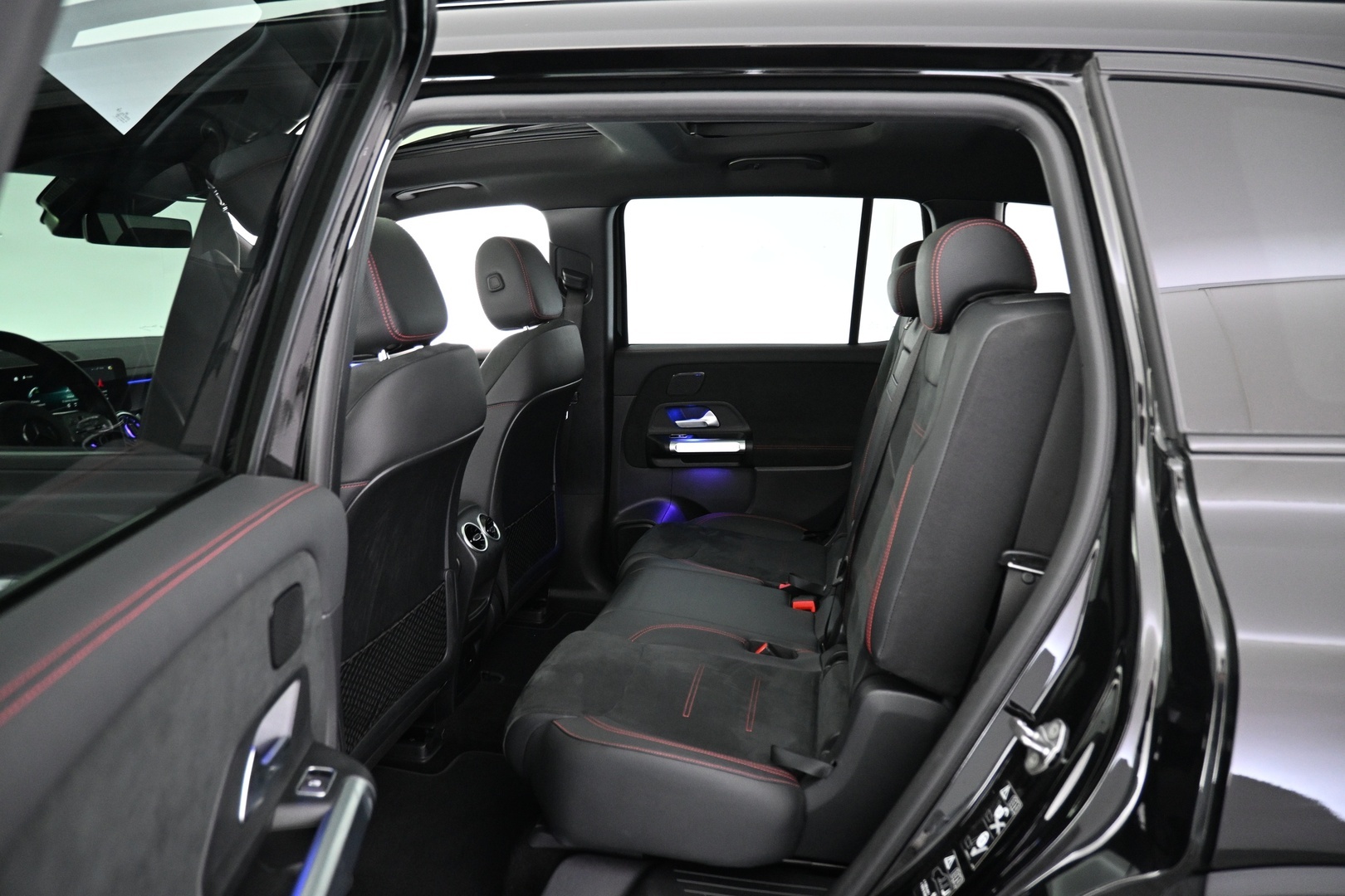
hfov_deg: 73.7
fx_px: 897
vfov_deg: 53.1
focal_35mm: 24
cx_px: 672
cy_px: 448
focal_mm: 16
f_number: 3.5
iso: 1600
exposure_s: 1/10
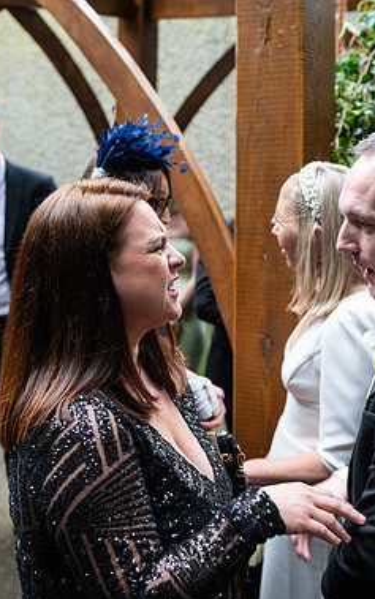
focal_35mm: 53
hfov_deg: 24.4
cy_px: 304
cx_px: 215
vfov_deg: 38.2
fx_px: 866
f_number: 3.5
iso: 400
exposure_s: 1/160
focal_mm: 34
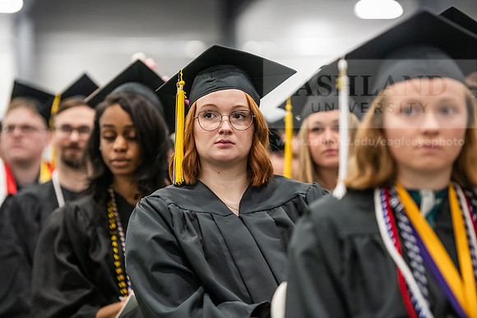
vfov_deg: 10.2
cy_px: 159
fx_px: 1789
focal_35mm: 135
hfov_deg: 15.2
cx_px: 238
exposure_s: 1/200
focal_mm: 135
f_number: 2.8
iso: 3200
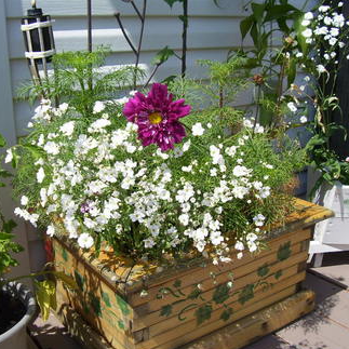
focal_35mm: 41
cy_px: 177
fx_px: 468
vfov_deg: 40.9
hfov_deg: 40.8
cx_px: 146
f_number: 4.8
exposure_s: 1/750
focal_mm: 5.6
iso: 80
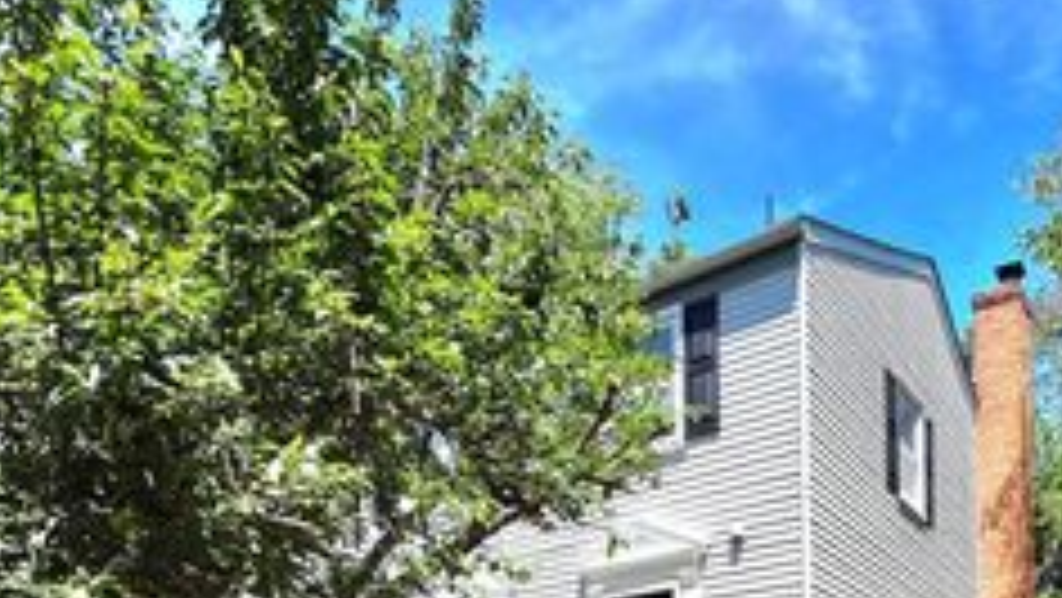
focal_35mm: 30
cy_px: 812
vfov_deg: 29.7
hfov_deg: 63.6
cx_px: 648
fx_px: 845
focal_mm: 2.2
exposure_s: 1/1429
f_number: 1.9
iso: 40
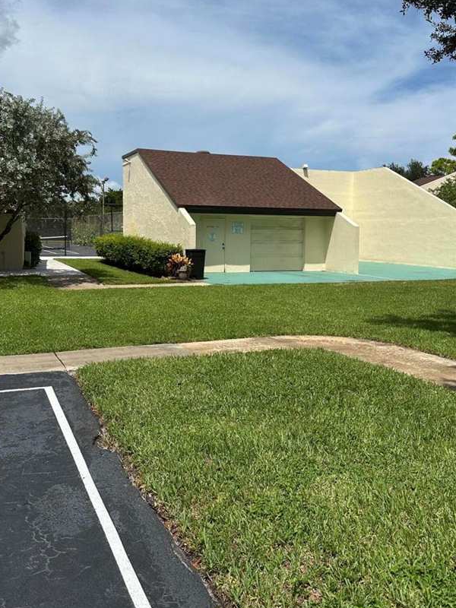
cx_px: 213
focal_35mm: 32
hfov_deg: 44.1
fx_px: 562
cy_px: 256
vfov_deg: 56.5
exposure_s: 1/8929
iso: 80
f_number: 1.78
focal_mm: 6.86
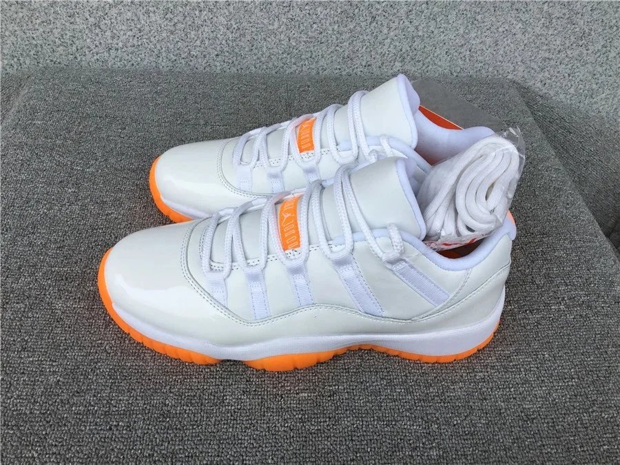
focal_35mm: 31
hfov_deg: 58.4
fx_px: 555
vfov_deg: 45.4
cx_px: 310
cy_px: 232
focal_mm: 3.3
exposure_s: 1/295
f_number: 2.4
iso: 25
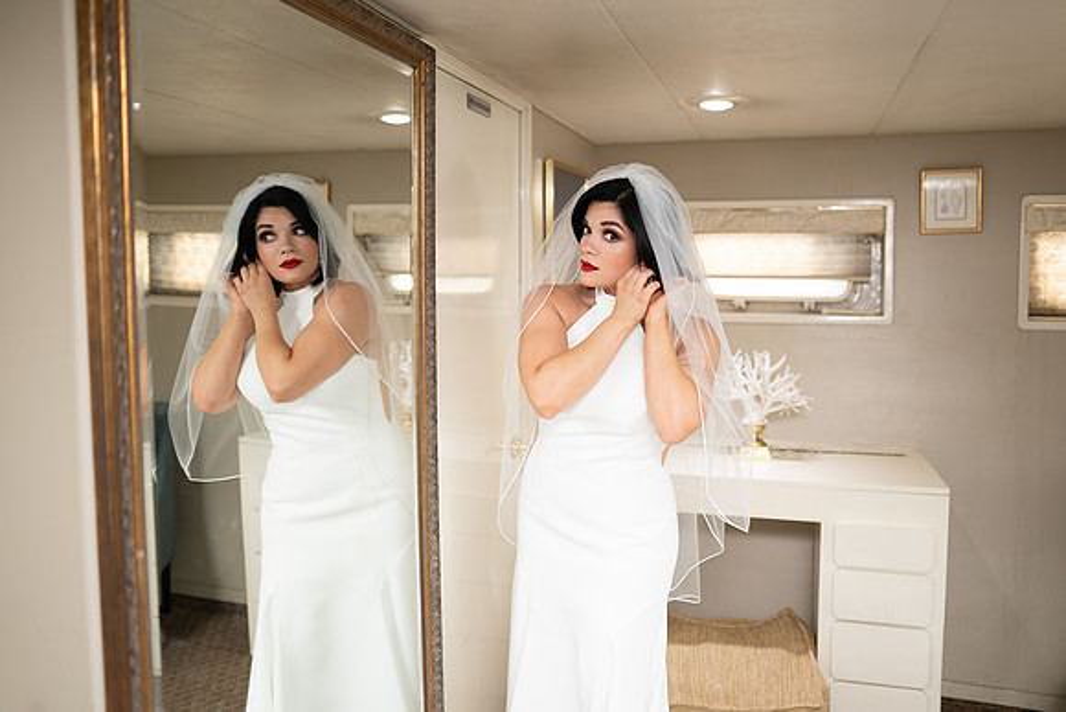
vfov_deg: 49.6
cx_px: 576
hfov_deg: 69.4
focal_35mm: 26
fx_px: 769
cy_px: 327
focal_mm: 24
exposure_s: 1/400
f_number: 1.4
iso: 250
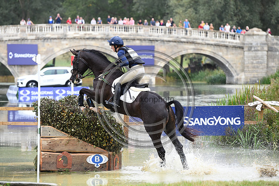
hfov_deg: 11.4
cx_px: 140
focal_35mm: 180
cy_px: 93
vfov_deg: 7.6
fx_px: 1394
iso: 2200
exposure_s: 1/1250
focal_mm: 180
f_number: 5.6
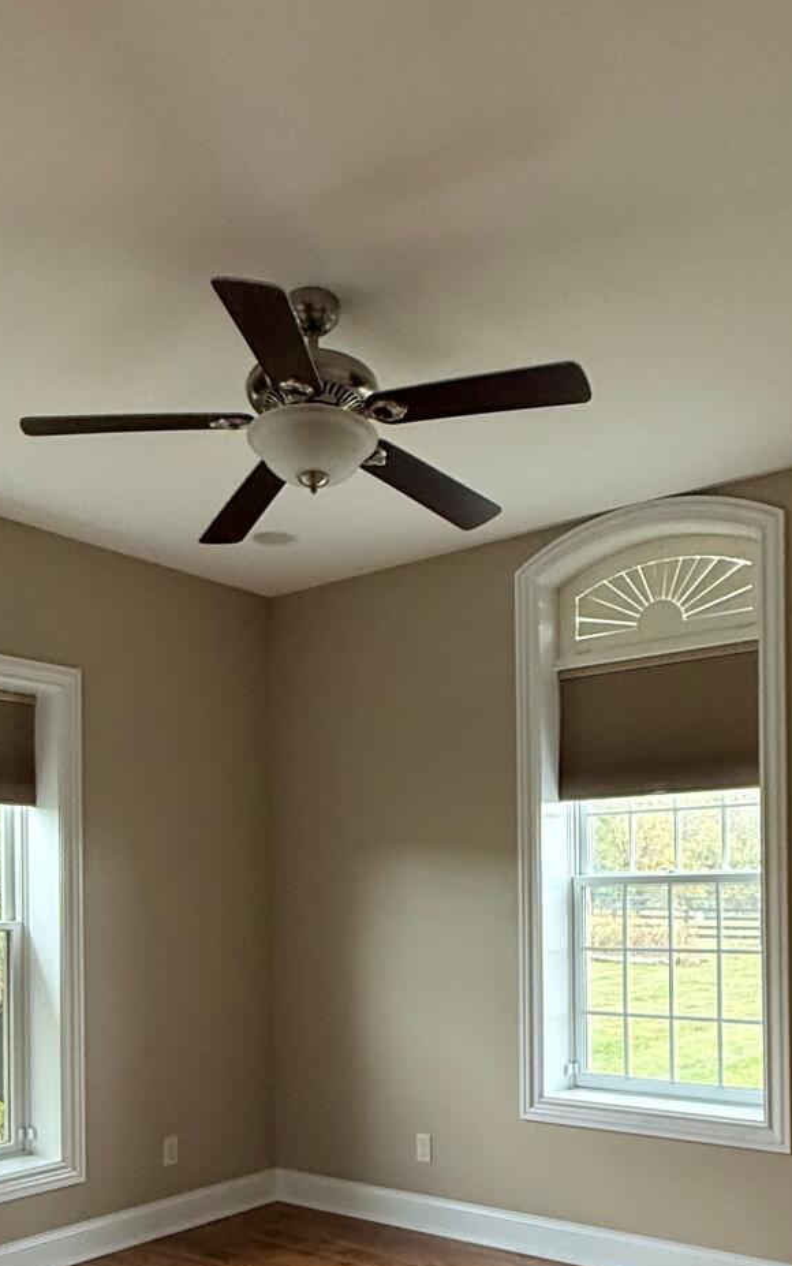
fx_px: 1104
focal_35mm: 32
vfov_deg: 57.3
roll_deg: +1.0
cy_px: 915
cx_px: 415
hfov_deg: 39.4
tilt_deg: +1.4
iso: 400
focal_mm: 2.22
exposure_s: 1/60
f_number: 2.2
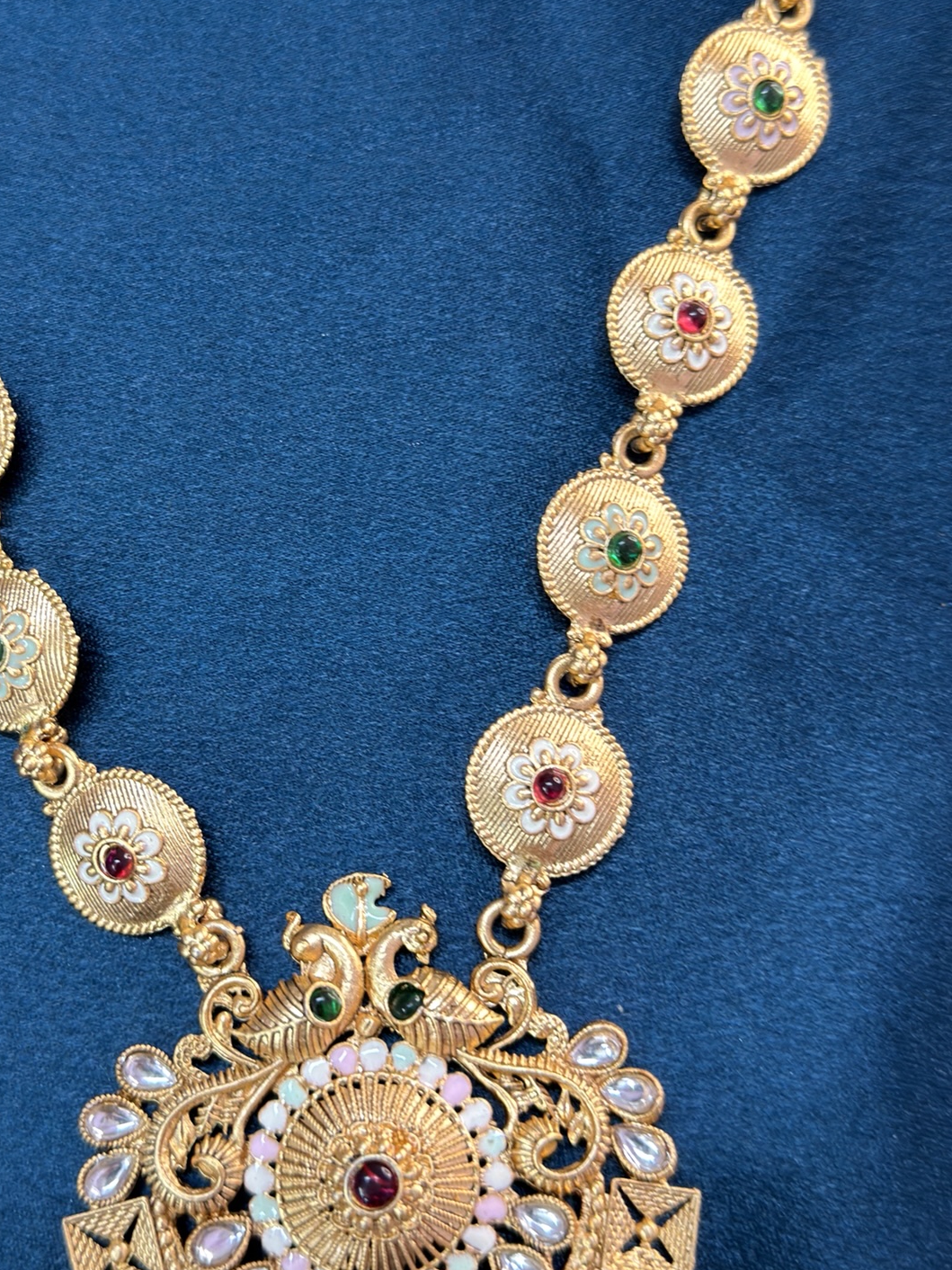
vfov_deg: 37.4
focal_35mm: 51
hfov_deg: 28.5
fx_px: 1870
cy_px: 535
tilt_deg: -78.4
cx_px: 369
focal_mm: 6.76
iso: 160
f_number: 1.78
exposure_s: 1/50
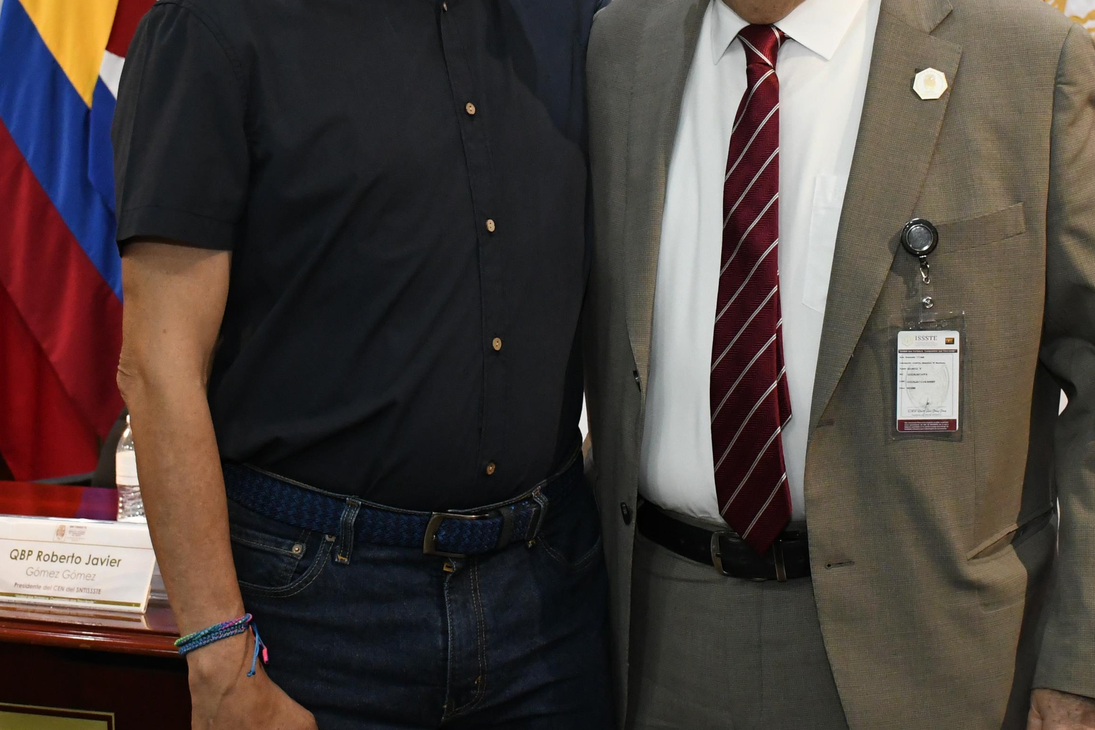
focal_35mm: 86
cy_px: 132
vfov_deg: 15.8
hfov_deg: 23.6
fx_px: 2616
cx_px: 535
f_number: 5.6
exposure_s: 1/100
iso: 3200
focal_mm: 32
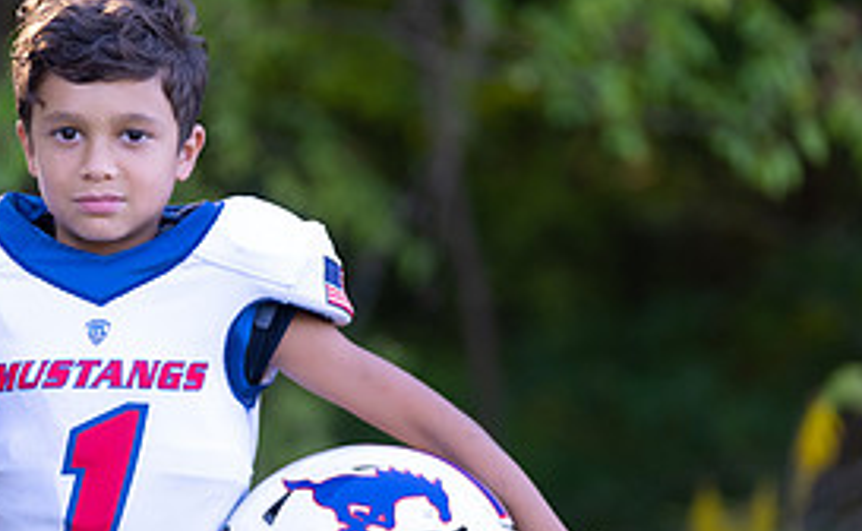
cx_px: 172
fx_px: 8327
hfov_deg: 5.9
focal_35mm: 356
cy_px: 353
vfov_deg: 3.6
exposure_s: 1/320
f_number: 2.8
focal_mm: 156
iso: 250
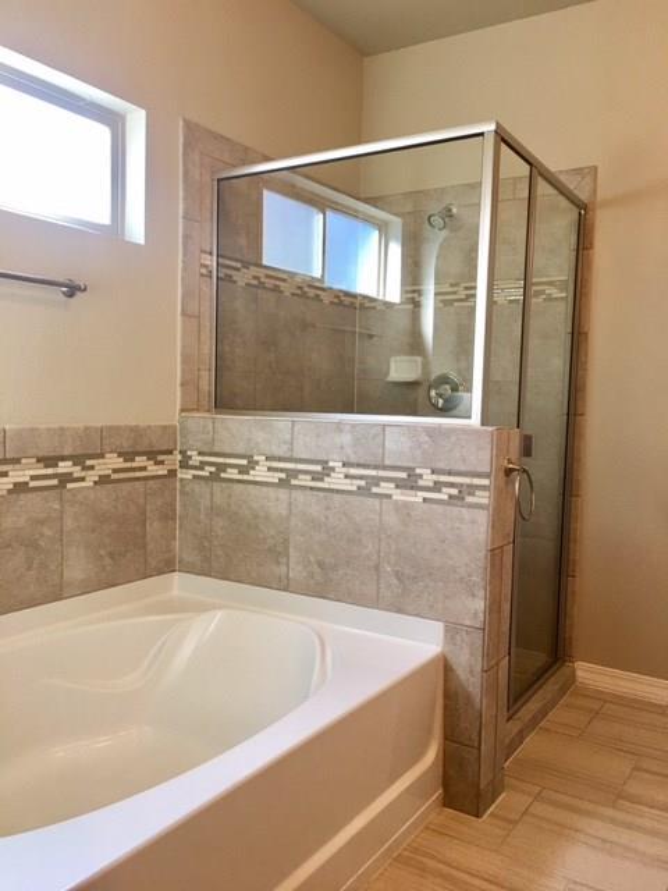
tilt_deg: -3.1
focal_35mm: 29
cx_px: 334
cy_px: 446
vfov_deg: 61.7
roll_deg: -1.2
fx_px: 746
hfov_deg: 48.2
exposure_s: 1/30
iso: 40
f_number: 2.2
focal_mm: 4.15
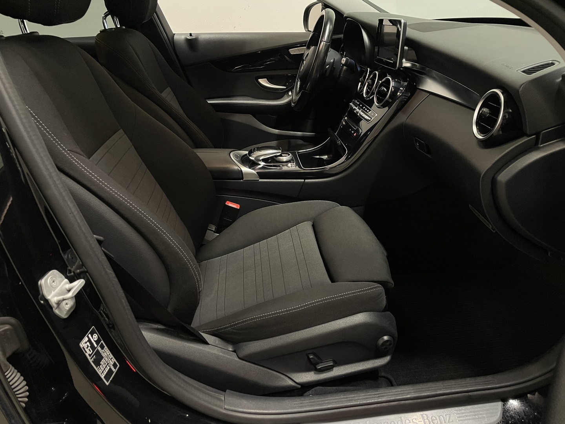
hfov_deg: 67.3
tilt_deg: -25.4
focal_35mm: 26
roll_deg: +4.6
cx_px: 282
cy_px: 212
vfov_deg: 53.1
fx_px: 424
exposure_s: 1/60
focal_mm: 4.2
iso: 250
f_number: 1.6
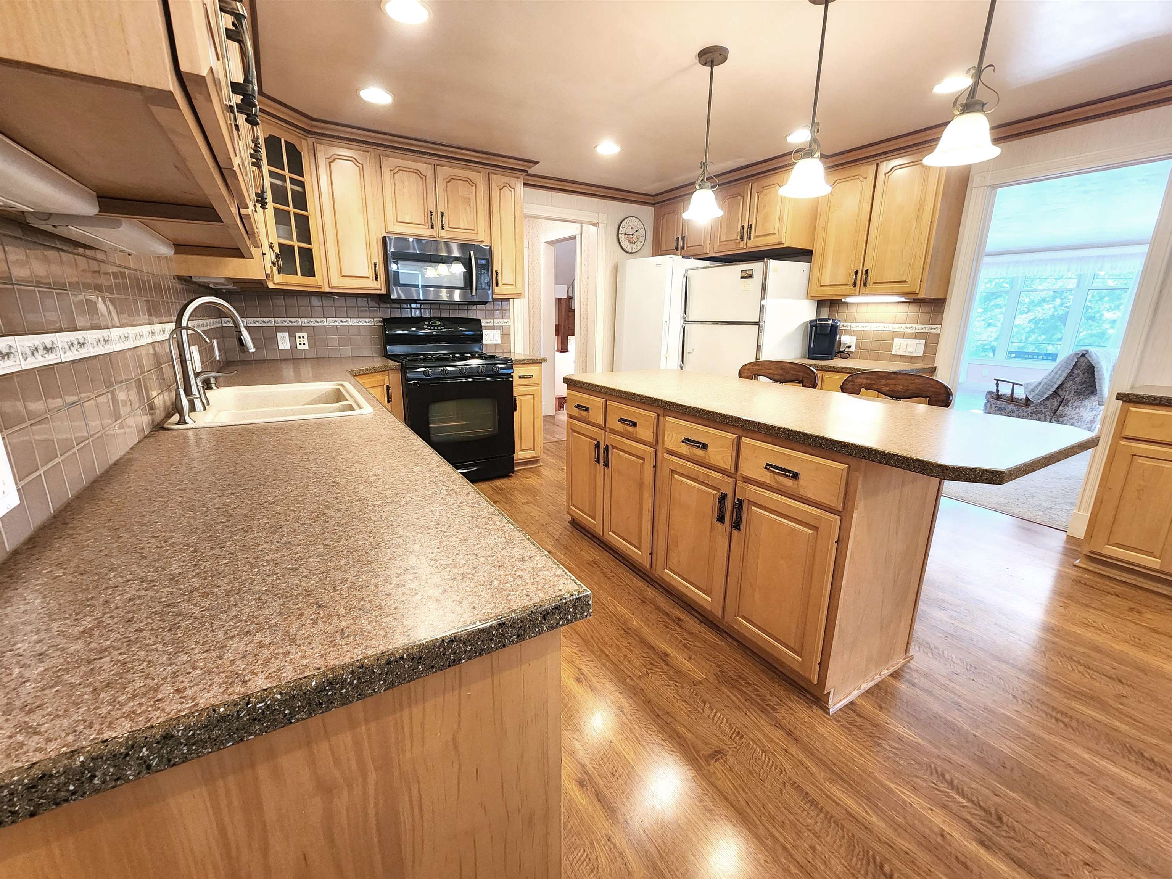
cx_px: 586
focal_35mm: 13
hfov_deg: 106.2
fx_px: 440
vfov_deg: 89.9
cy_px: 440
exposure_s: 1/60
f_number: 2.2
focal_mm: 2.2
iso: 250
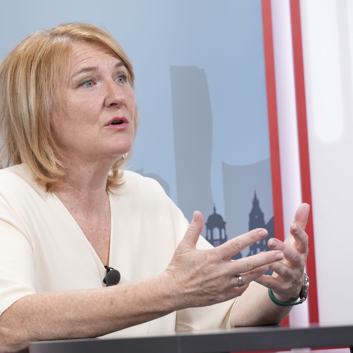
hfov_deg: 12.0
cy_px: 176
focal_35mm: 145
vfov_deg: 12.0
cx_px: 123
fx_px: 1673
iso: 1250
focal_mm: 113
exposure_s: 1/160
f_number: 6.3
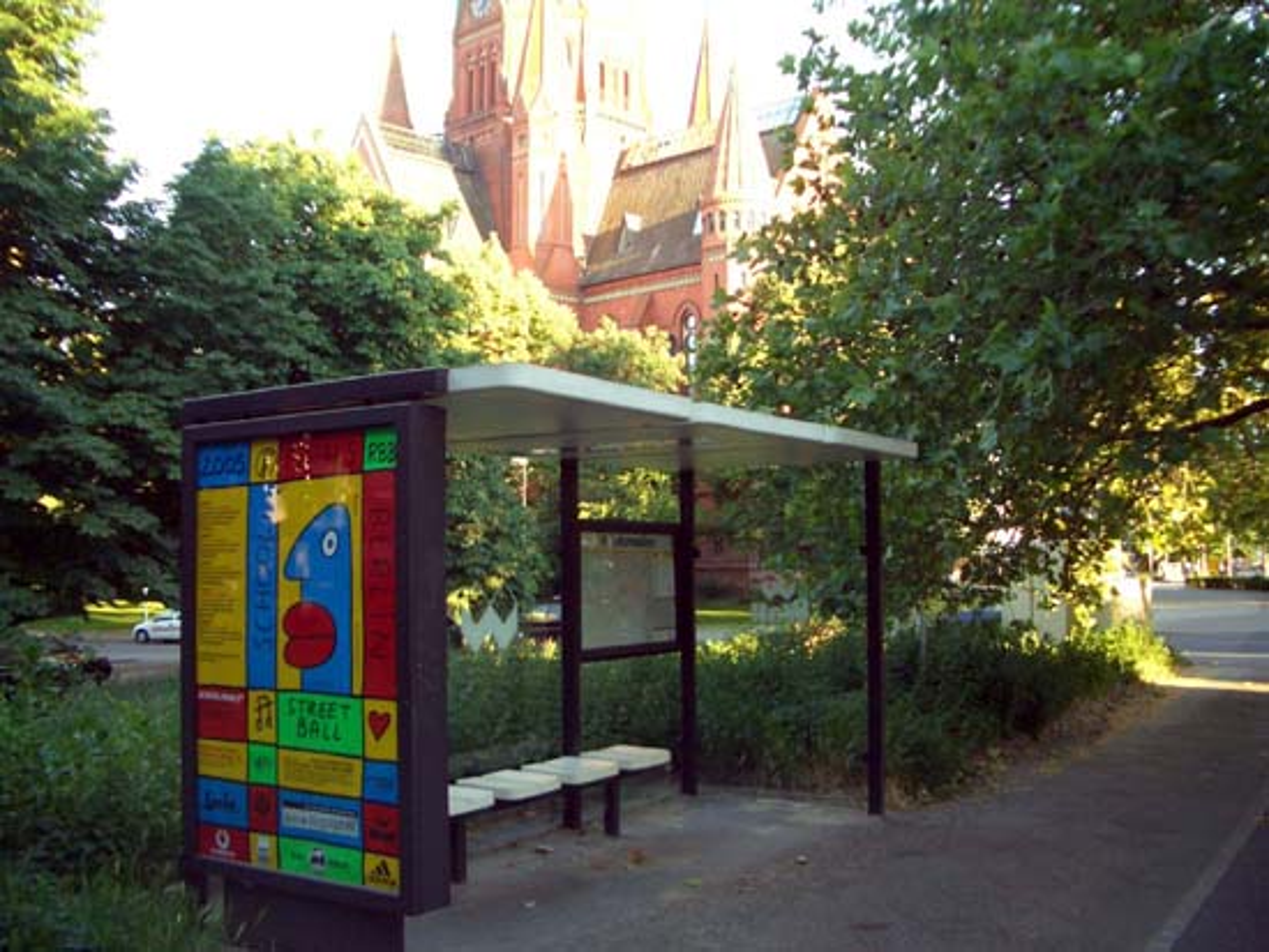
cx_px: 634
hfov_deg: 52.6
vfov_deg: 40.7
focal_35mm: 35
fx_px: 1284
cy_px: 476
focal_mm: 5.8
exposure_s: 1/125
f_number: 2.6
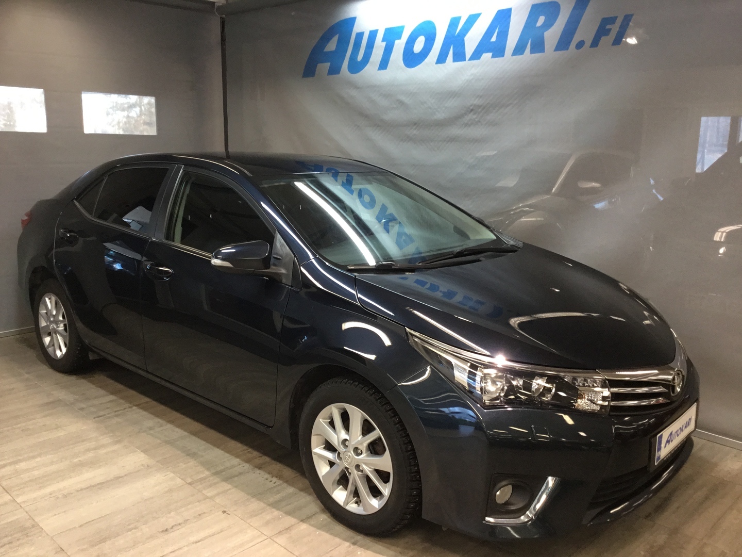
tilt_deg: -11.7
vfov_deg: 45.4
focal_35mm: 31
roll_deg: +0.1
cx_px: 371
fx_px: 664
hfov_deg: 58.4
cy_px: 278
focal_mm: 3.3
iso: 100
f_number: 2.4
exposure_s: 1/33
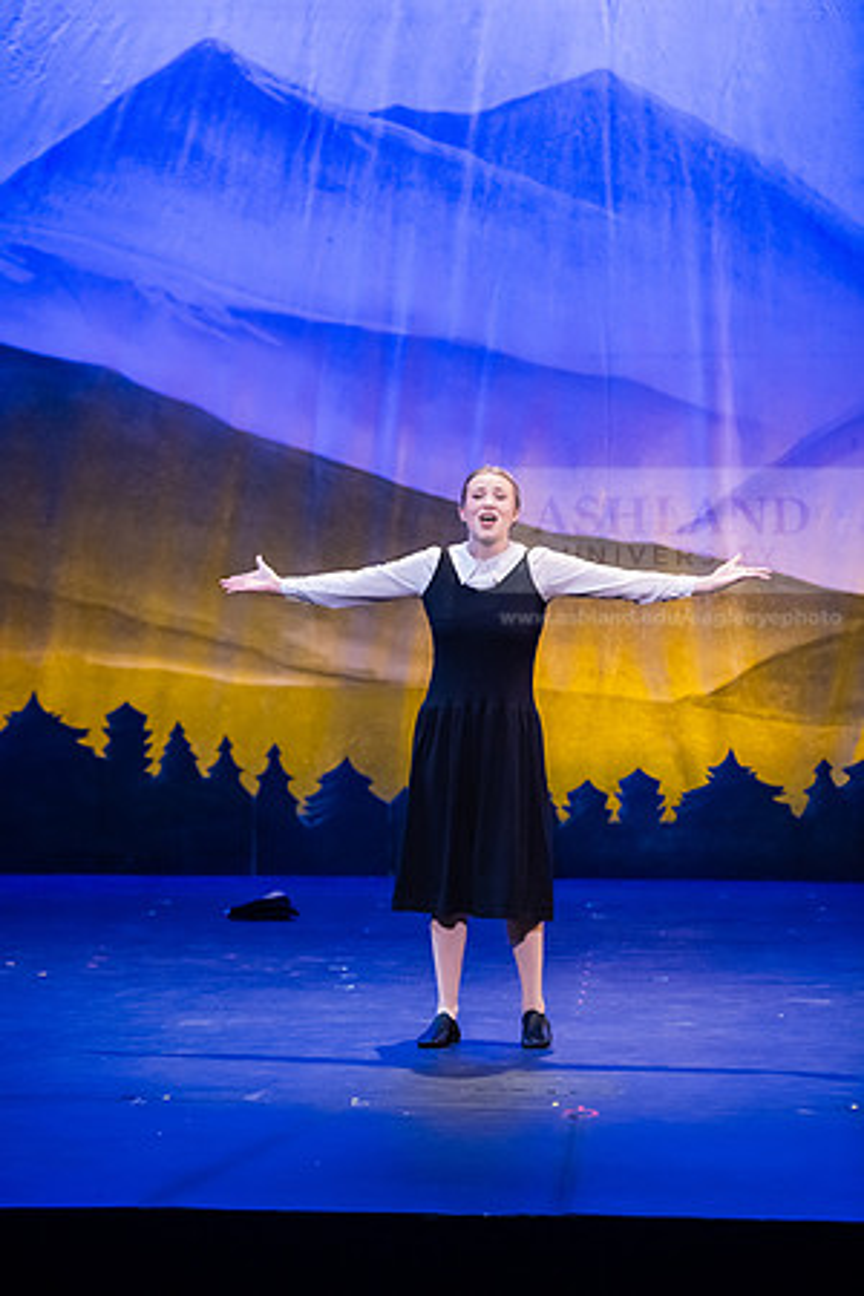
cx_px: 432
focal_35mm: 135
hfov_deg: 10.2
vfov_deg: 15.2
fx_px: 4860
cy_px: 648
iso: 3200
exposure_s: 1/200
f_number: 3.2
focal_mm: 135
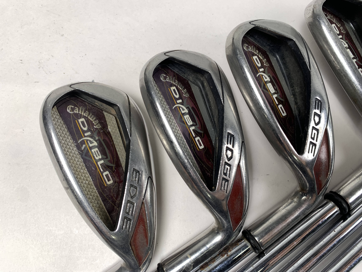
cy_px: 136
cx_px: 181
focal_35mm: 26
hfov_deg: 67.3
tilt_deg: -78.1
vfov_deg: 53.1
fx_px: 272
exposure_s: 1/120
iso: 40
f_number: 1.8
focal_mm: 4.25
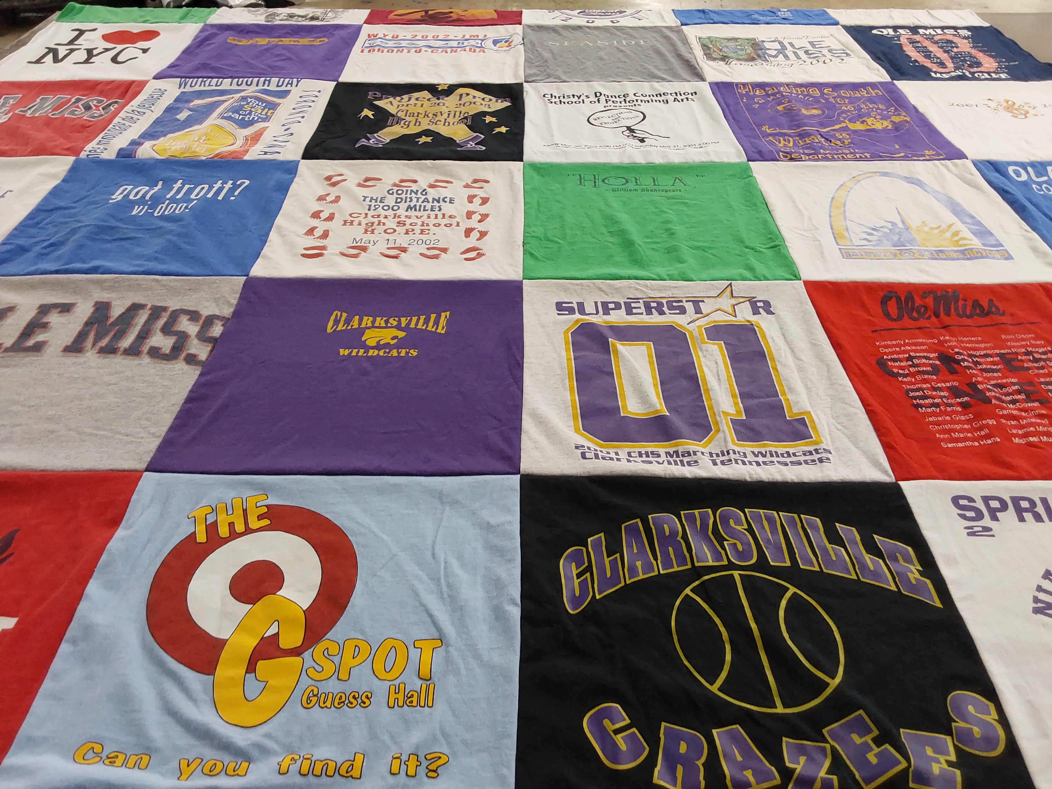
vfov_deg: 49.7
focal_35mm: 28
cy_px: 394
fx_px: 851
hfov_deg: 63.4
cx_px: 526
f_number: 1.9
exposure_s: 1/60
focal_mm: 2.91
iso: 100
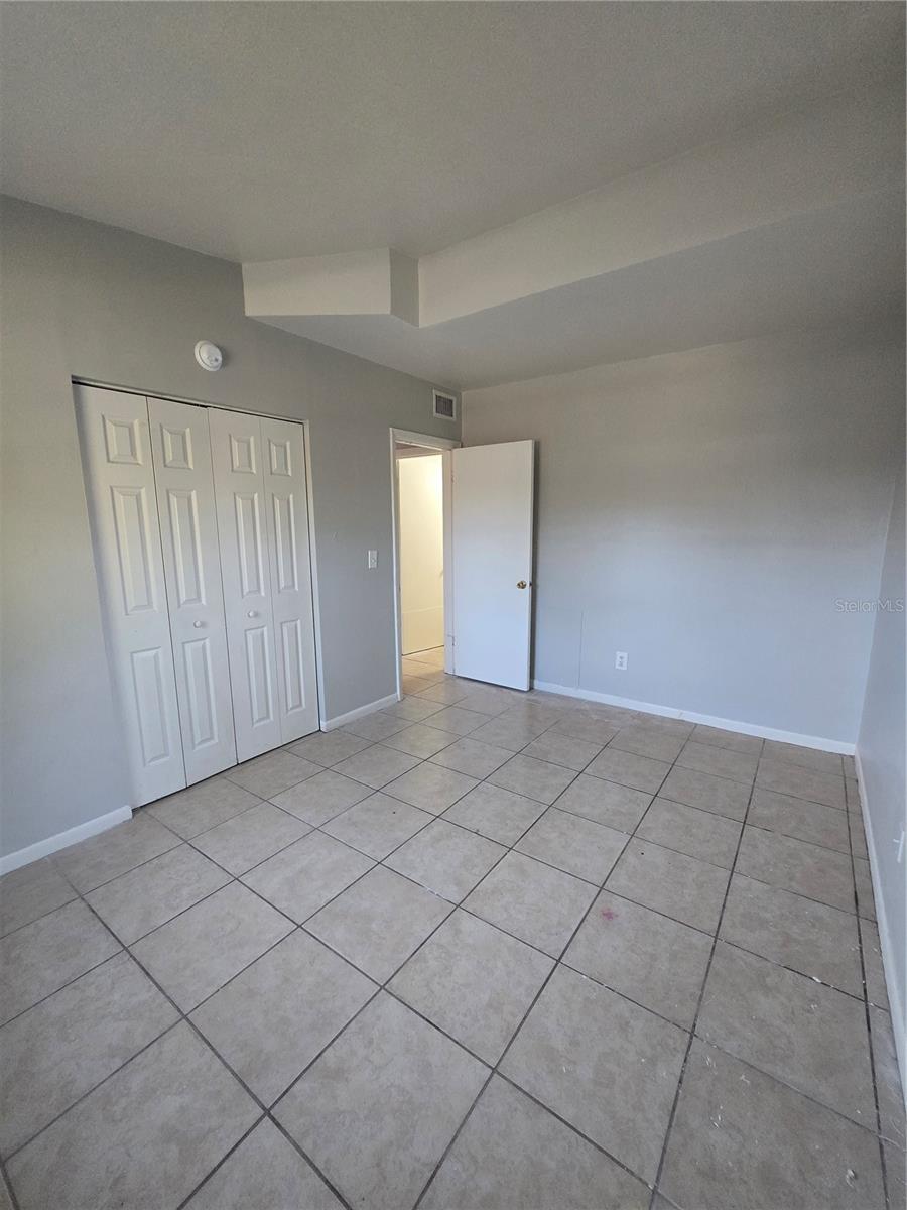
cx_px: 454
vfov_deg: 106.2
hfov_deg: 89.9
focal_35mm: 13
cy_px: 605
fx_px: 454
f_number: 2.2
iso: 320
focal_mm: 2.2
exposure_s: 1/60
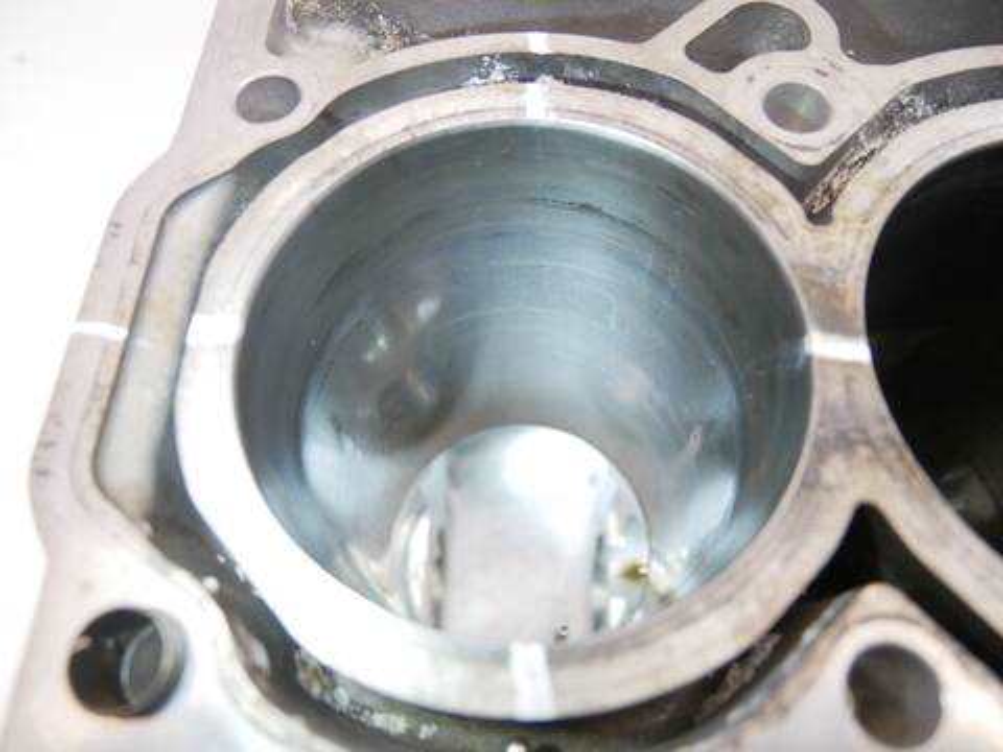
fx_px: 695
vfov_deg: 56.8
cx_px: 502
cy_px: 376
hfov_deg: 71.6
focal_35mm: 24
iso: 1000
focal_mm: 12
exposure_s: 1/60
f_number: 3.5
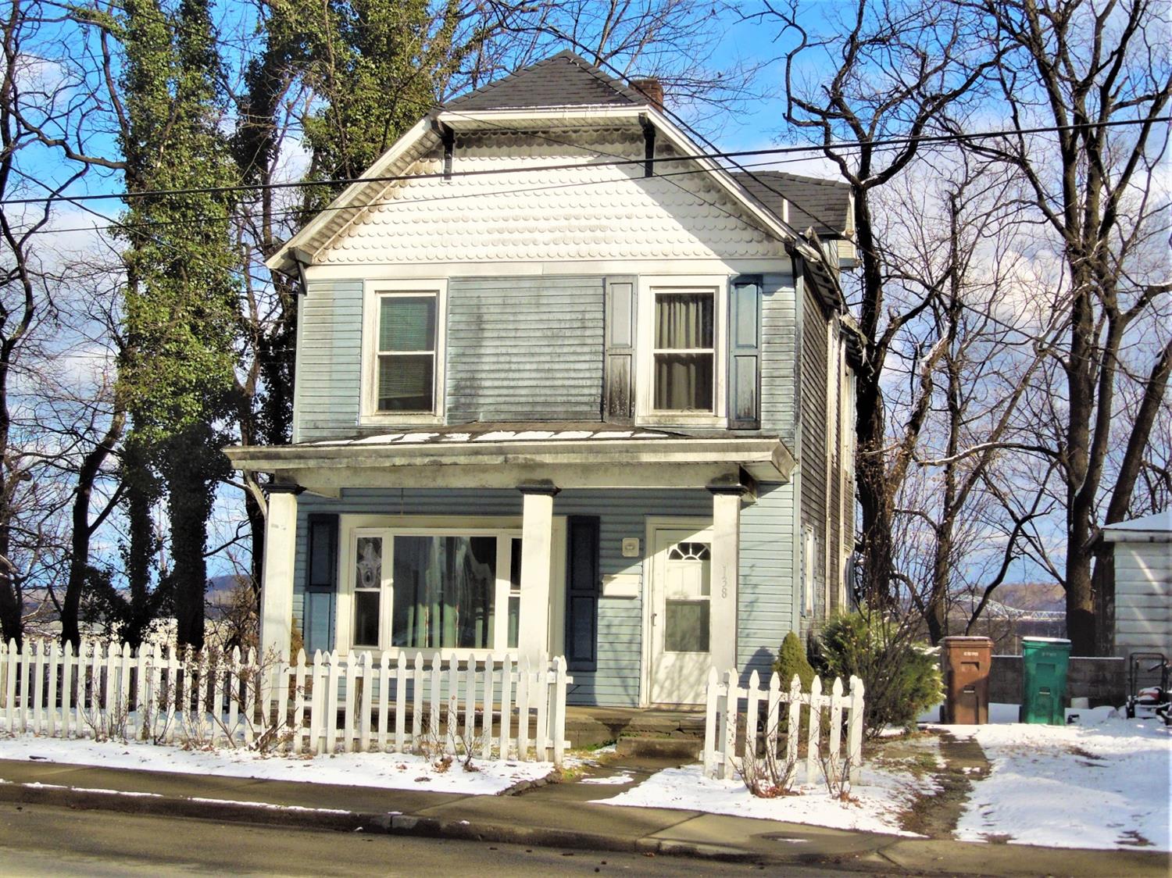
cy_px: 439
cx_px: 586
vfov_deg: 30.2
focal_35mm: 48
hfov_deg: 39.7
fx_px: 1625
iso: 100
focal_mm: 8.7
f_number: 4
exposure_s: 1/1250
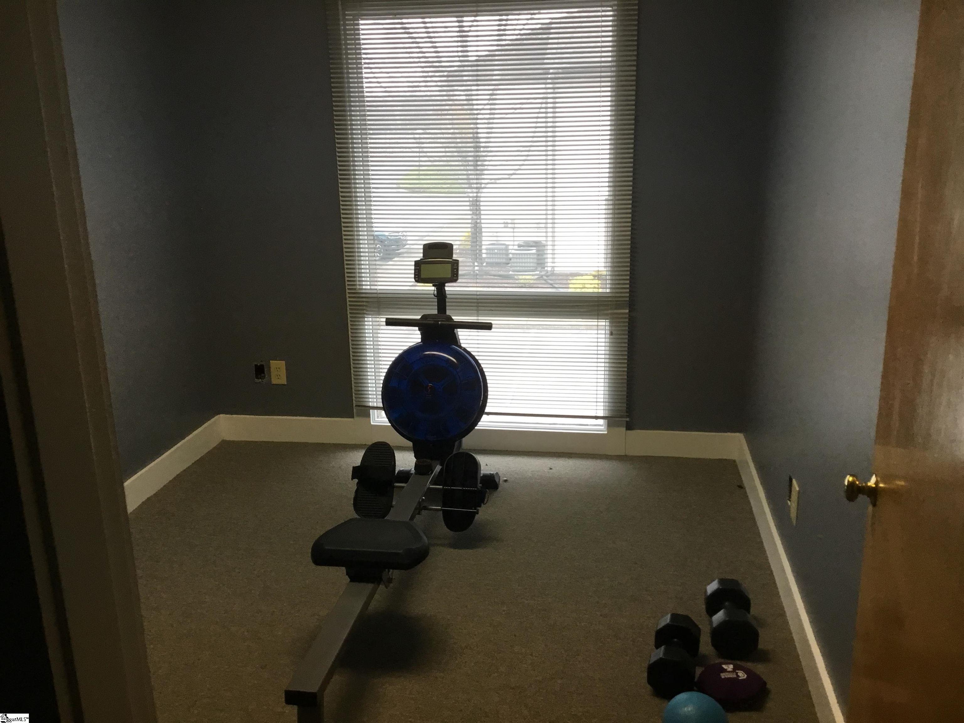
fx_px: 863
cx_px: 482
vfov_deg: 45.4
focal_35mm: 31
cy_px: 362
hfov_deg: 58.4
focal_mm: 3.3
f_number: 2.4
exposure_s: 1/30
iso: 32
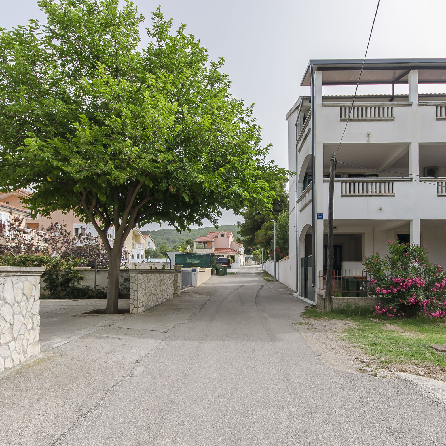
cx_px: 254
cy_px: 260
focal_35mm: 23
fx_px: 335
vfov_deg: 66.8
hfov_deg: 66.9
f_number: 7.1
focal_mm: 10
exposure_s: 1/200
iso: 100
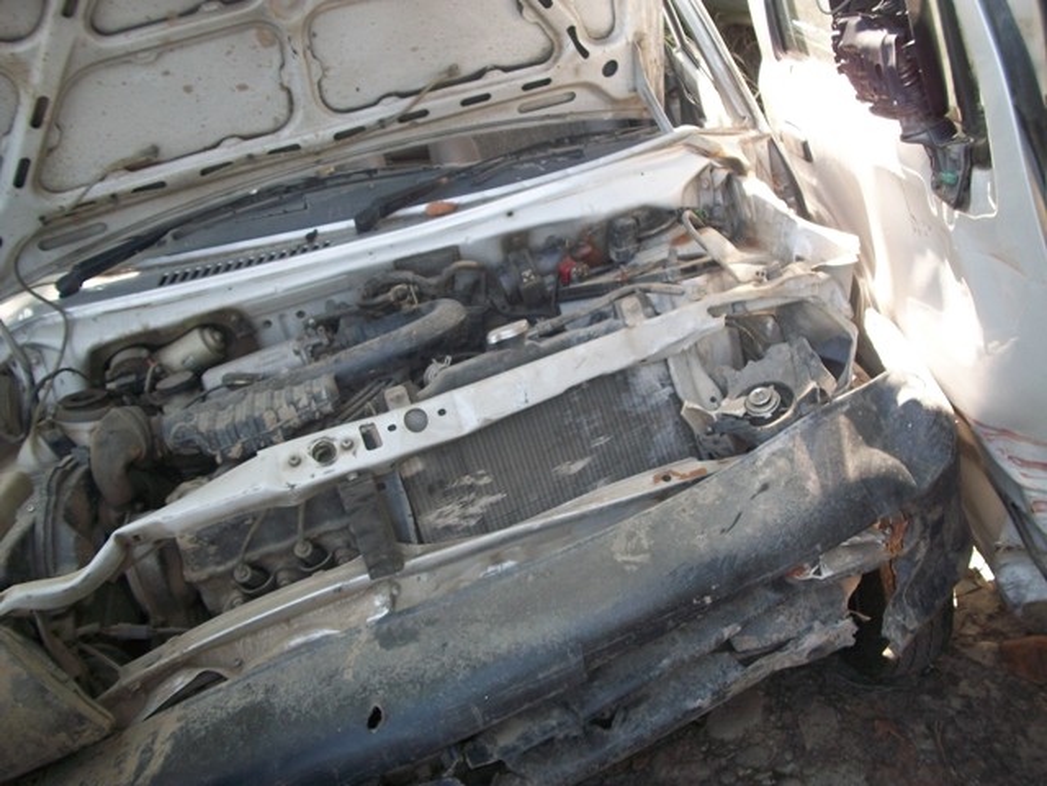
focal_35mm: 32
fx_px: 968
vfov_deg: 44.2
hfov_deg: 56.8
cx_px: 524
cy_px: 393
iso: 80
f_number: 2.9
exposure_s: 1/60
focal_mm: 5.7
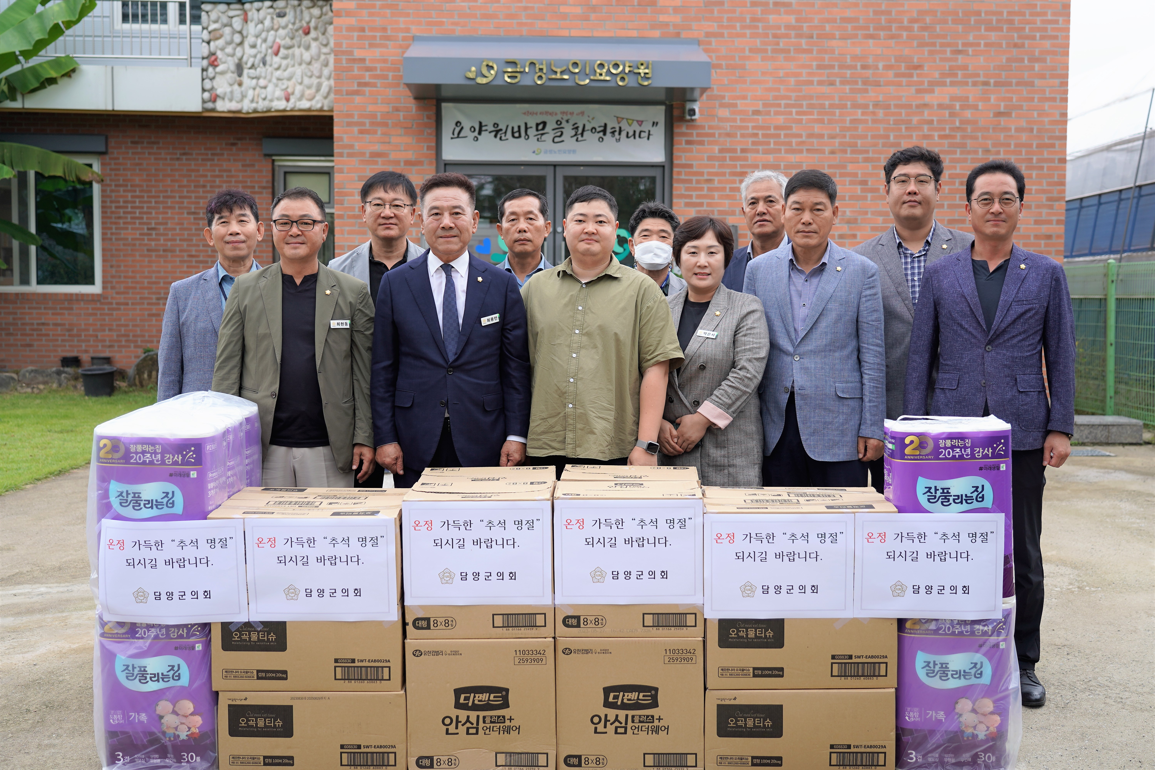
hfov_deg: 47.4
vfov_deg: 32.6
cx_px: 578
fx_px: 1315
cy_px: 385
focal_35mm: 41
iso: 125
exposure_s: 1/160
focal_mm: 41
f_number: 4
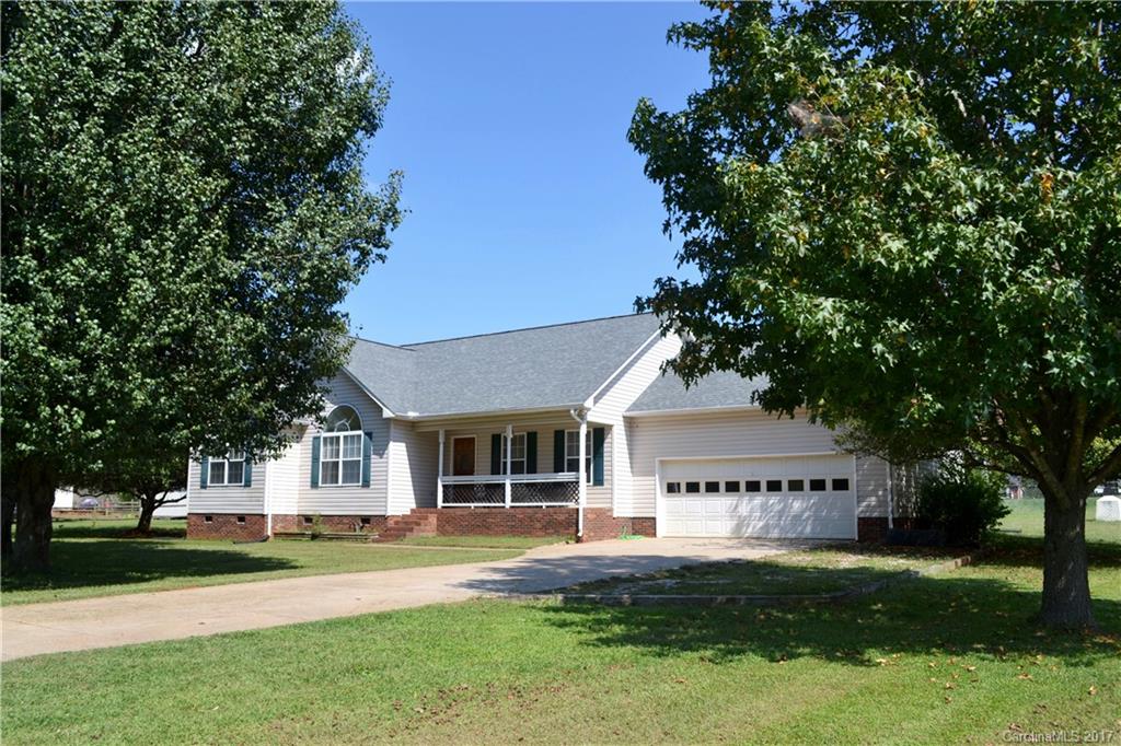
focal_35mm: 30
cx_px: 560
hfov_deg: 61.9
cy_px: 373
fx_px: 934
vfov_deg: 43.6
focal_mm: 20
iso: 100
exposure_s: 1/200
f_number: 7.1
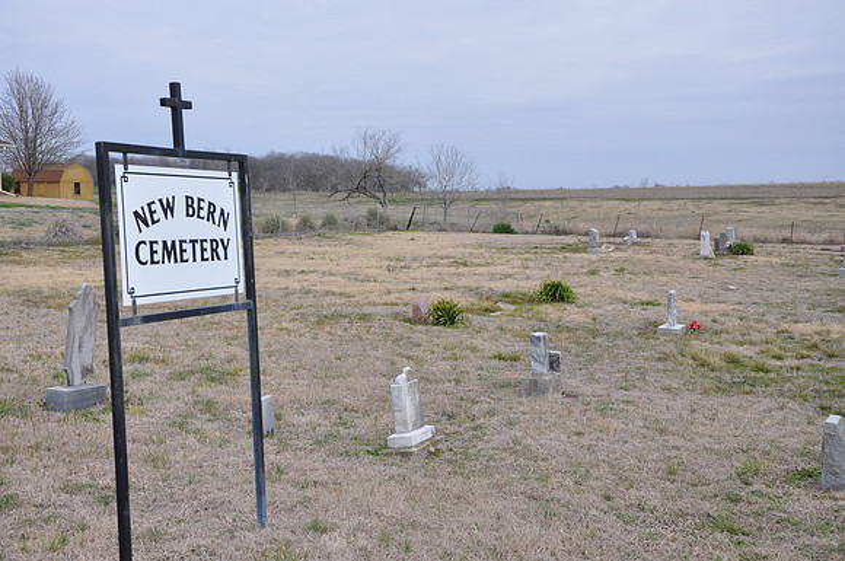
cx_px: 422
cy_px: 280
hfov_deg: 43.7
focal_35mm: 45
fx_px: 1055
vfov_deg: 29.8
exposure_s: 1/250
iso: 200
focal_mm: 30
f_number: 8
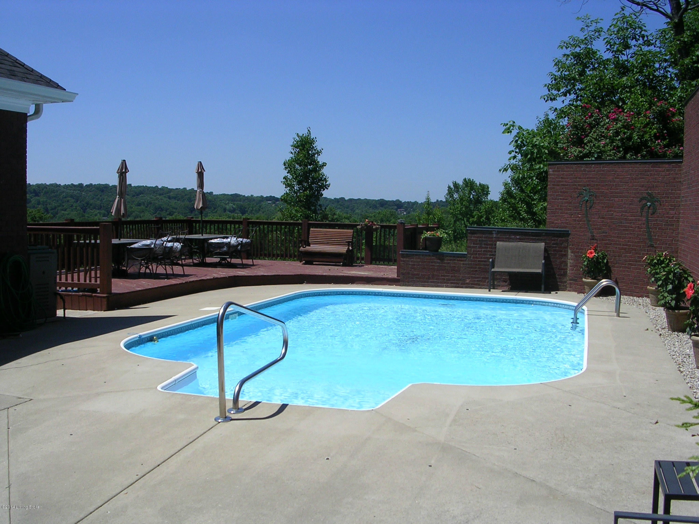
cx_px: 350
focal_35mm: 38
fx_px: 767
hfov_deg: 49.0
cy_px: 262
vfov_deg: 37.7
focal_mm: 5.8
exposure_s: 1/497
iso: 50
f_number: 5.6
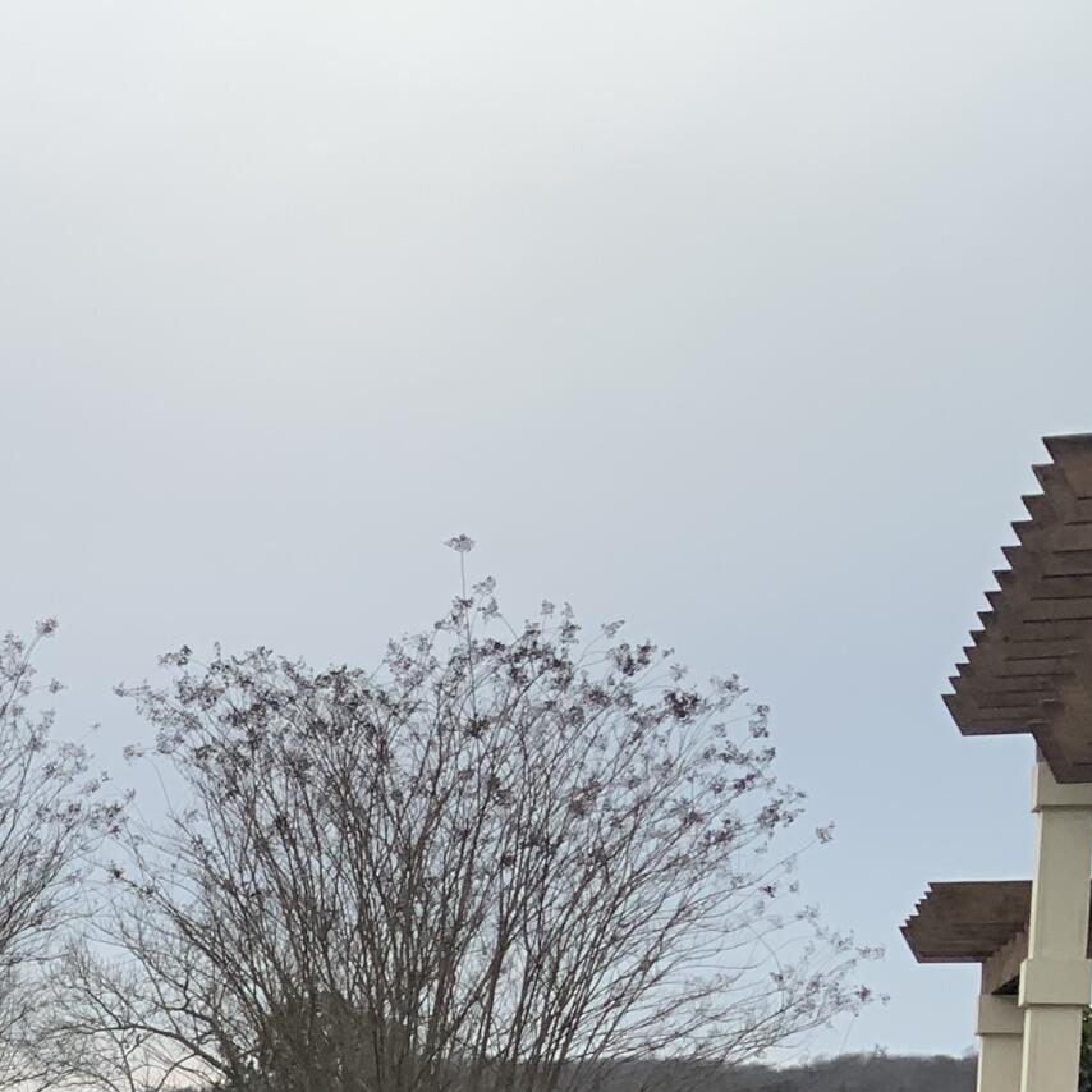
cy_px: 1336
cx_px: -619
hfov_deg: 17.1
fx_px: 3212
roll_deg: -0.9
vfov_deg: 18.2
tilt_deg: -0.8
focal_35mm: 90
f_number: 1.8
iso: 16
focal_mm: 3
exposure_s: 1/728
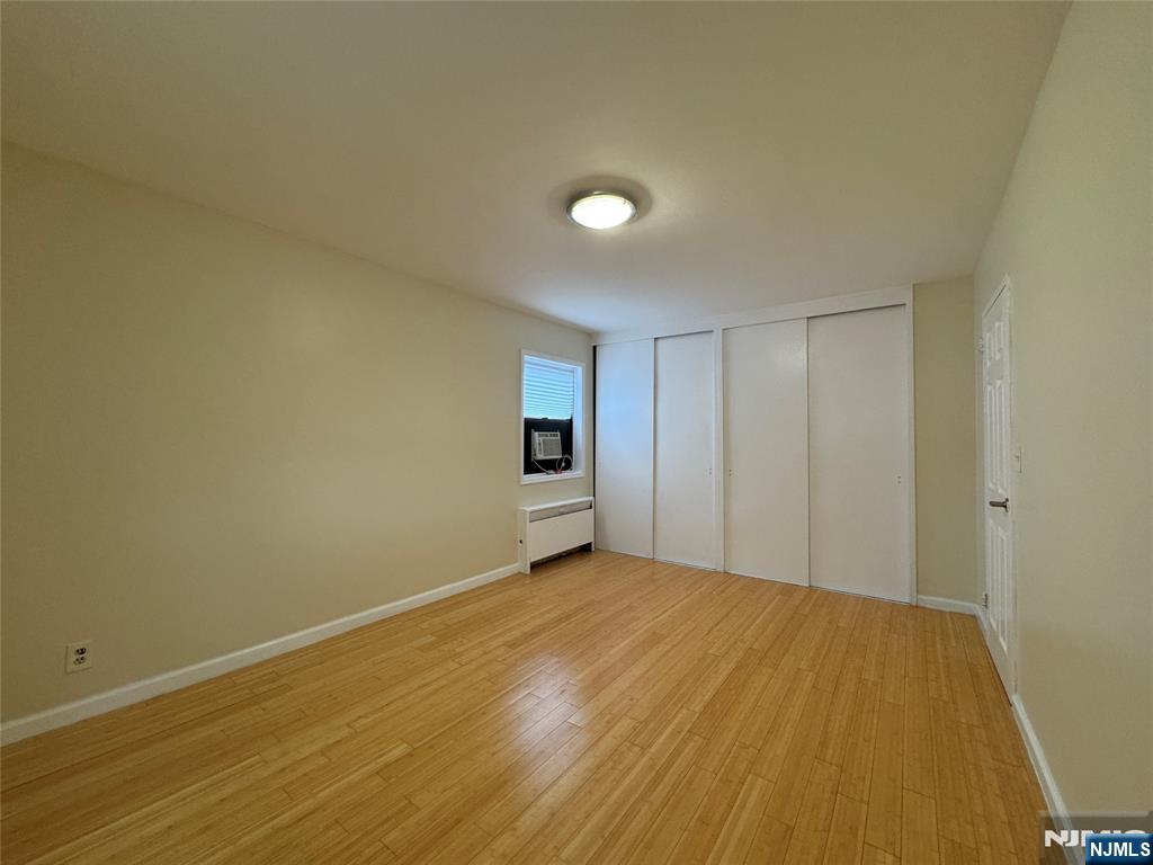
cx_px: 576
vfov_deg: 85.7
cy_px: 432
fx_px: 466
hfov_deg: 102.1
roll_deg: -0.1
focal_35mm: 14
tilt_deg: +0.1
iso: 200
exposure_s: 1/60
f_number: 2.2
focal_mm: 2.22
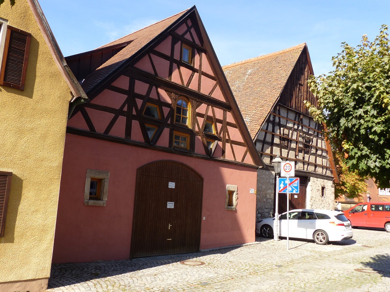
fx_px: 361
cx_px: 195
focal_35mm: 32
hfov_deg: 56.8
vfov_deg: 44.2
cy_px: 146
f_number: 4
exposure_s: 1/400
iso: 100
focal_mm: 5.7
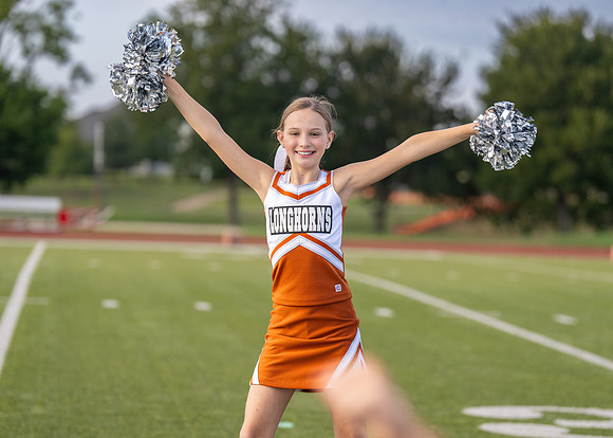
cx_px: 281
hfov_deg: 14.5
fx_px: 2414
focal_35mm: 139
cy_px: 234
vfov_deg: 10.4
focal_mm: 122
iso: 400
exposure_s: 1/3200
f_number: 2.8
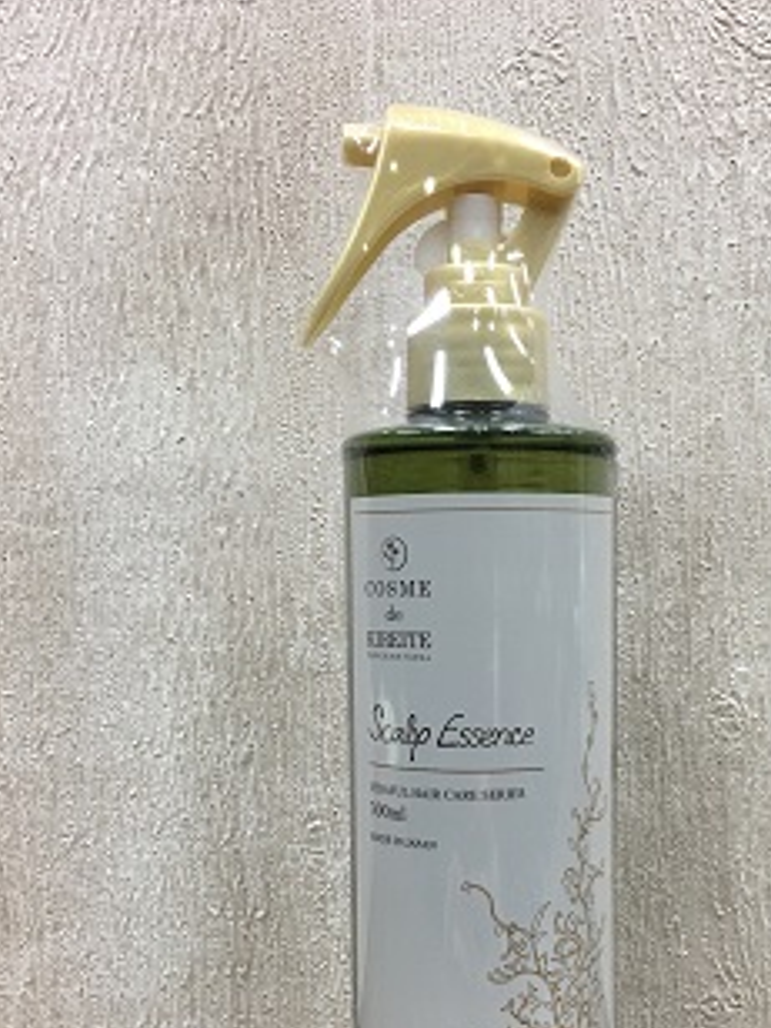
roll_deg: +0.0
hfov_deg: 37.4
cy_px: 651
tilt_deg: -2.8
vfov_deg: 48.5
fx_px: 1128
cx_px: 492
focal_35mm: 38
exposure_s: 1/30
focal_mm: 4.15
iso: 40
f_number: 2.2
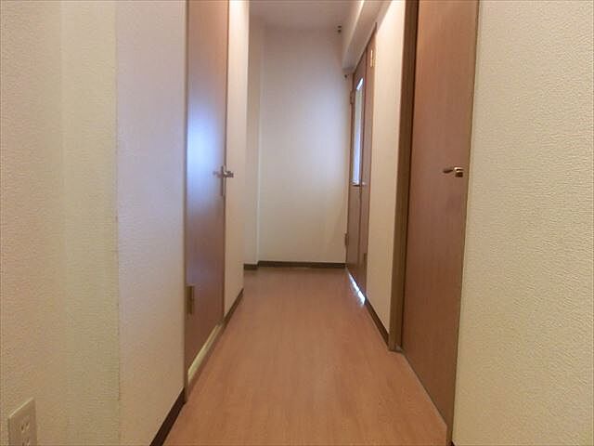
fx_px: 412
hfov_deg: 71.6
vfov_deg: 56.8
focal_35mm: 24
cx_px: 297
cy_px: 223
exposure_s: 1/30
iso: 800
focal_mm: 4.24
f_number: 3
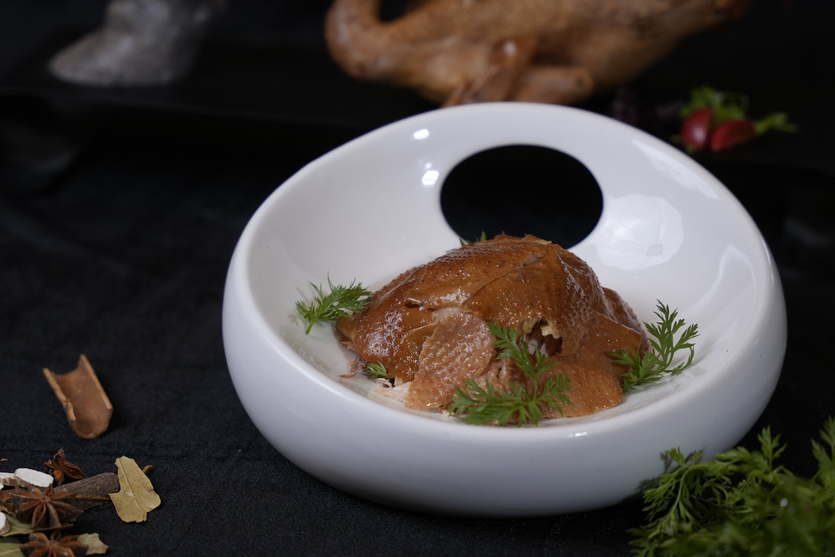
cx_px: 418
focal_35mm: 105
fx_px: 2435
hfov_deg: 19.5
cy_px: 278
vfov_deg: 13.0
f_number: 2.8
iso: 500
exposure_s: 1/800
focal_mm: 70
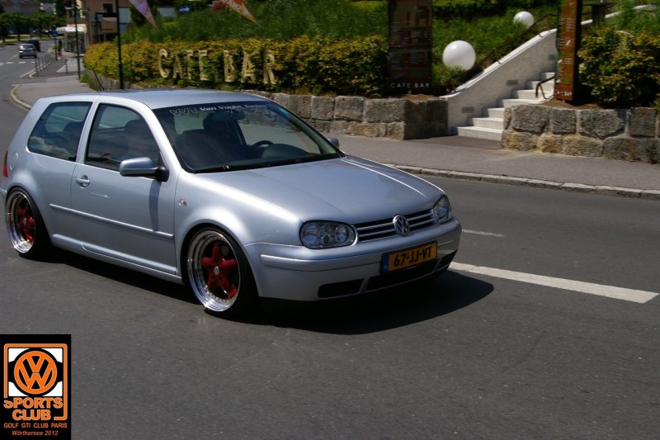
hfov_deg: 40.0
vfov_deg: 27.2
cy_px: 220
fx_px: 907
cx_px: 330
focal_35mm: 50
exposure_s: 1/250
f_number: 11
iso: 200
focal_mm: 33
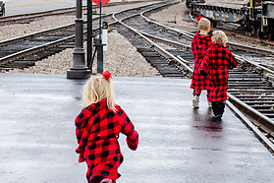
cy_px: 51
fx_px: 1317
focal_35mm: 173
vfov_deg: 7.9
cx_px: 145
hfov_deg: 11.9
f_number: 5
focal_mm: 70
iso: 800
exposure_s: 1/640
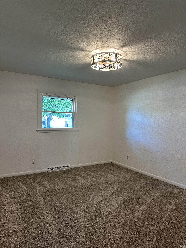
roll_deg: -1.4
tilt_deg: -1.3
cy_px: 124
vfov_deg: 71.6
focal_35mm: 24
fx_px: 172
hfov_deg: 56.8
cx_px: 93
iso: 200
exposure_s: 1/120
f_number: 1.78
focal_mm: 6.86
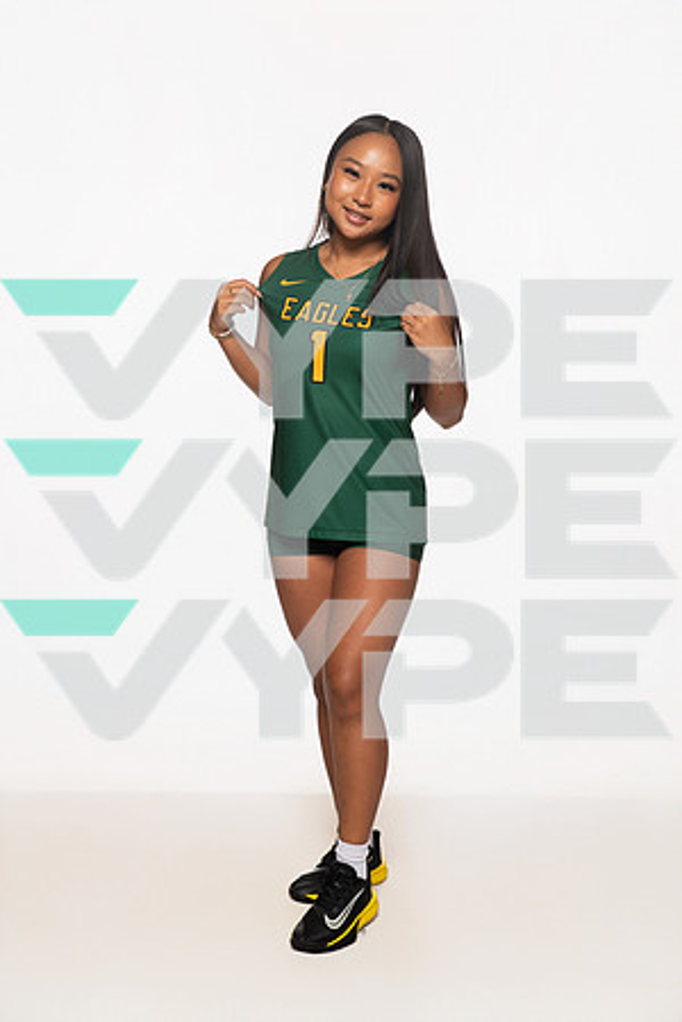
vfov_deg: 36.2
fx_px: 1563
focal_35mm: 55
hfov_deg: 24.6
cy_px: 511
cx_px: 341
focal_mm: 55
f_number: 7.1
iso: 800
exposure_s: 1/320
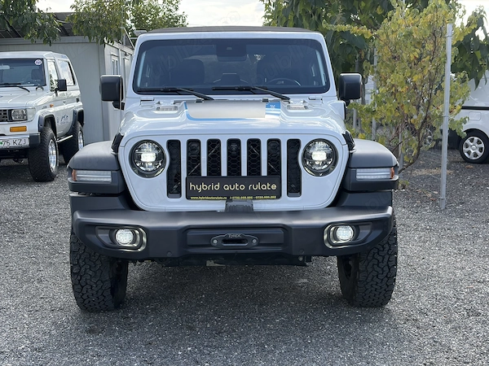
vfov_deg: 28.0
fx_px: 735
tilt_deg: -6.5
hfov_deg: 36.8
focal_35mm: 52
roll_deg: +0.7
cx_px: 244
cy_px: 183
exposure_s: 1/1065
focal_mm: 5.96
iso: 50
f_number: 1.6
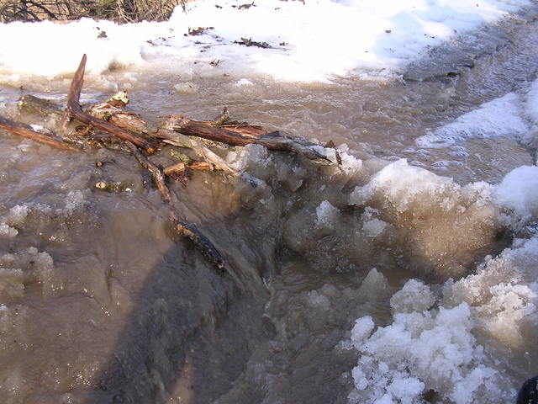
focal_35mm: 38
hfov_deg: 49.0
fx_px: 591
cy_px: 202
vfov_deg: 37.7
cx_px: 269
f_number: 2.8
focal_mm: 5.8
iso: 100
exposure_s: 1/195
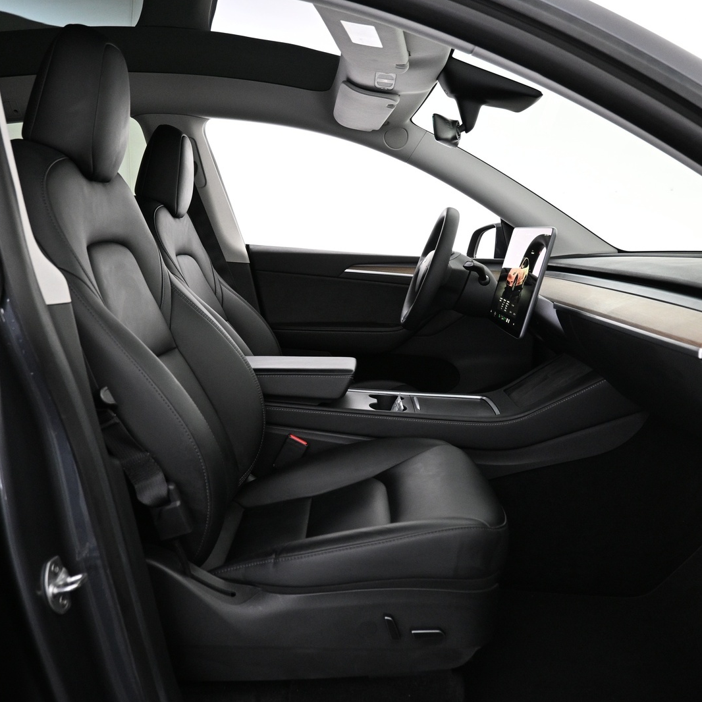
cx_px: 373
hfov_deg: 52.5
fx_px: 711
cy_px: 354
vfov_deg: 52.5
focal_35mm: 31
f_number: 3.5
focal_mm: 16
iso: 1600
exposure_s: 1/30
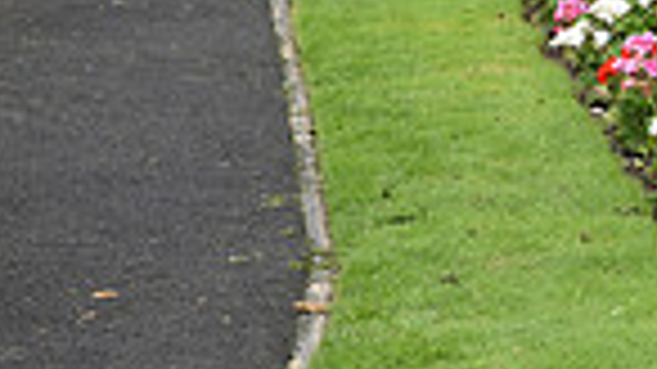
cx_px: -468
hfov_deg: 7.2
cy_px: -439
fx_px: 5085
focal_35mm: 292
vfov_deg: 4.1
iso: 640
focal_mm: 70
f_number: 4.5
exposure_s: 1/800
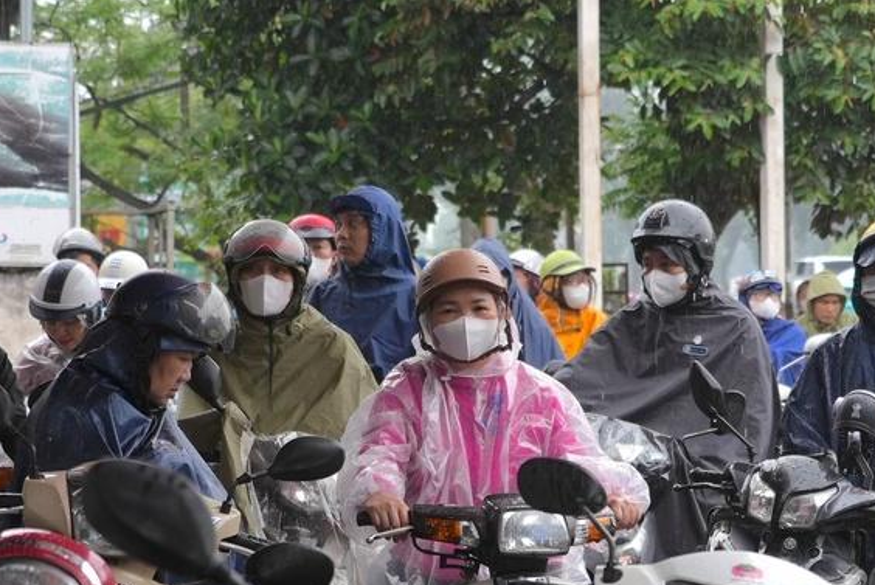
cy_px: 503
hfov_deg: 17.3
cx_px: 521
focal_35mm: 118
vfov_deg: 11.6
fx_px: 2870
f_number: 5
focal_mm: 65
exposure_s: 1/250
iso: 1600
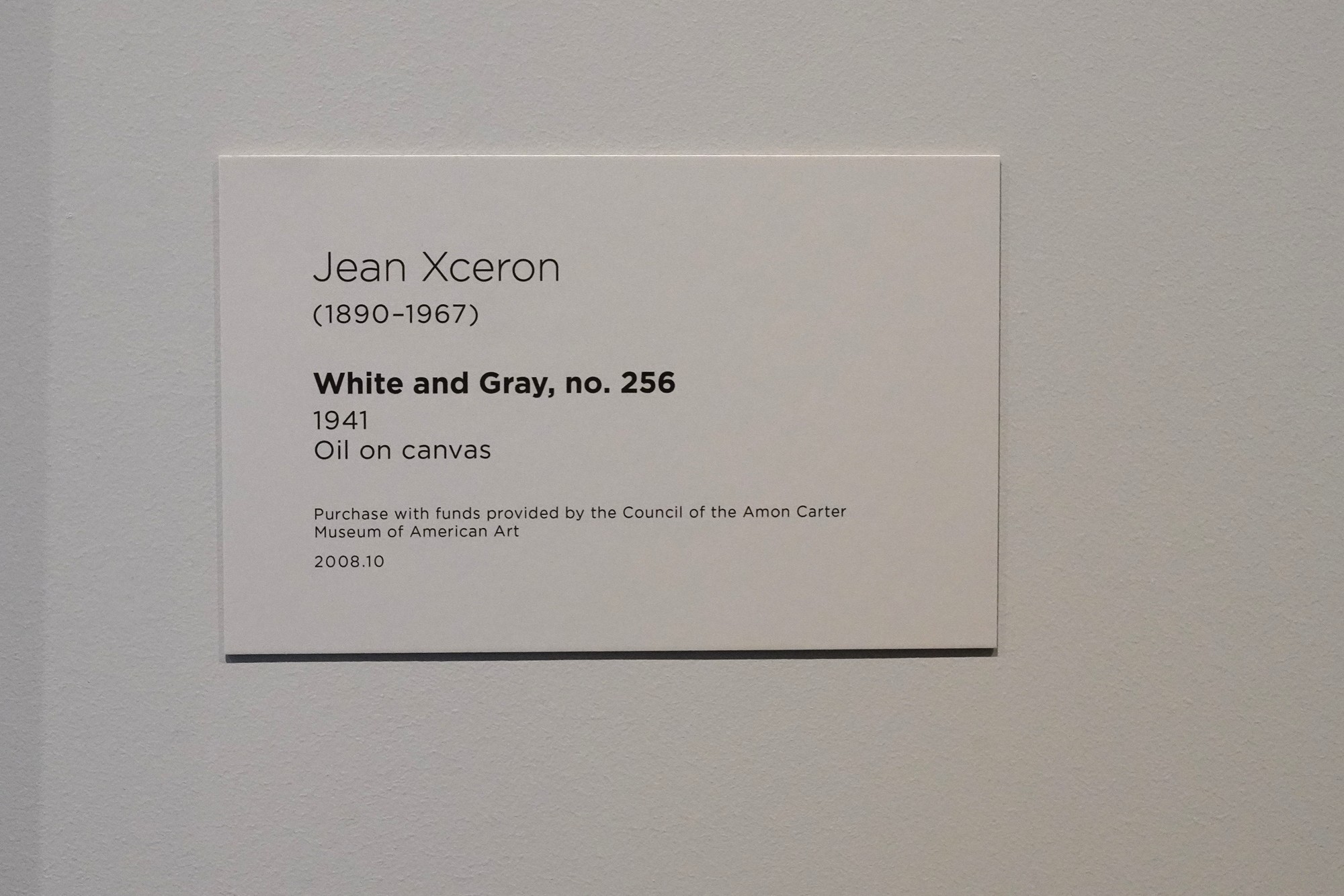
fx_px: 1867
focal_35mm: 50
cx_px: 672
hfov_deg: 39.6
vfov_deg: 27.0
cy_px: 448
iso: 6400
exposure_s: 1/100
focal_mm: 50
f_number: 10
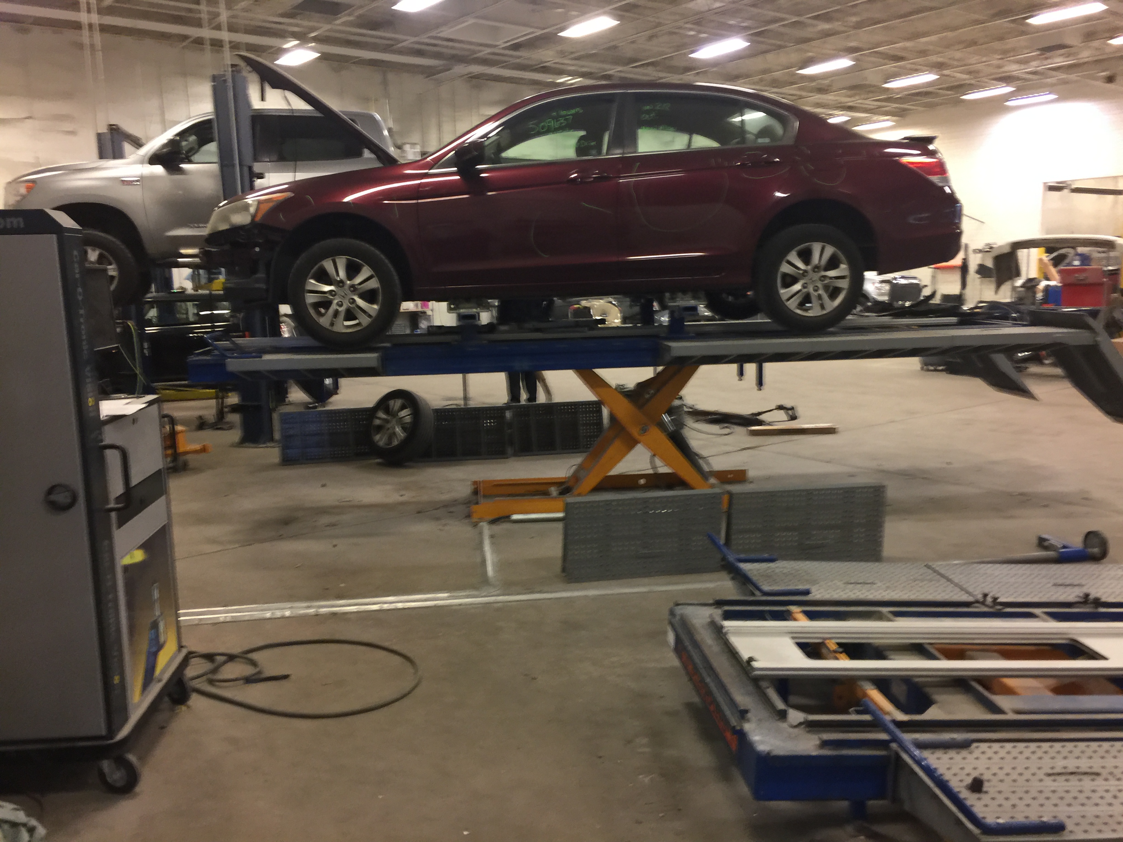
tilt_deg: -7.8
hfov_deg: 61.7
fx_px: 941
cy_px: 421
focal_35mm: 29
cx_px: 562
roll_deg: +3.7
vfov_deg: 48.2
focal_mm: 4.15
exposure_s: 1/15
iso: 64
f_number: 2.2
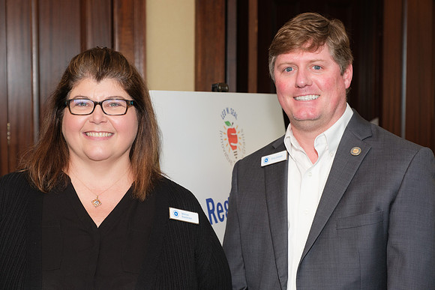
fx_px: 798
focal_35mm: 66
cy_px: 145
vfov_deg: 20.6
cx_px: 218
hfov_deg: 30.5
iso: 1000
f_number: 4
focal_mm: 44.1
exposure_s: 1/125
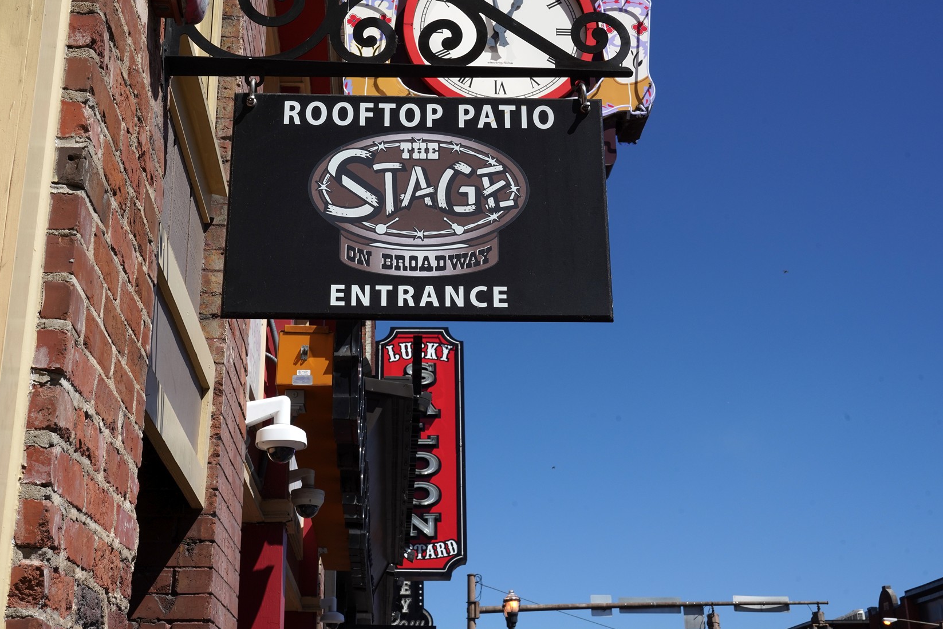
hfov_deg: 38.9
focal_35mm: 51
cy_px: 248
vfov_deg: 26.4
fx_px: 1336
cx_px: 445
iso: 400
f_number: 18
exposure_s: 1/100
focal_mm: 42
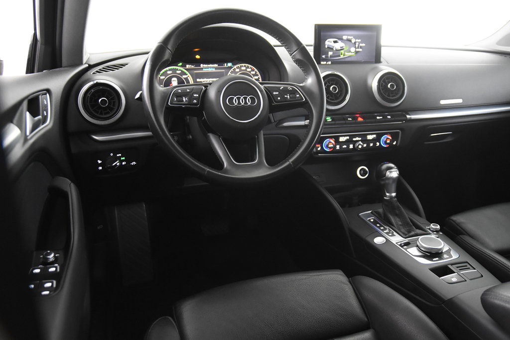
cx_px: 255
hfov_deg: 61.9
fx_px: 425
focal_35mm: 30
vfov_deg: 43.6
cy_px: 170
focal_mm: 20
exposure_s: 1/30
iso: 3600
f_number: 2.8
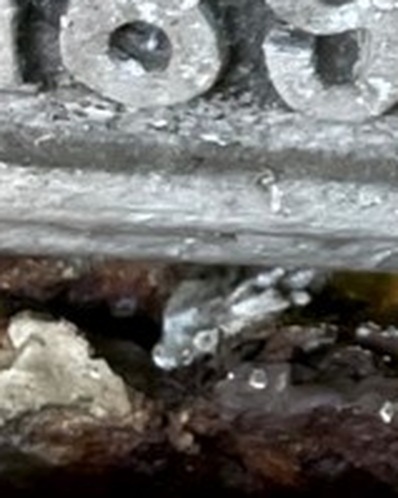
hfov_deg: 7.9
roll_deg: -3.6
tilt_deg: -30.9
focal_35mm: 184
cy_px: -423
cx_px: 870
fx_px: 2711
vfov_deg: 9.9
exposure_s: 1/121
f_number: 1.6
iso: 80
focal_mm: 4.2
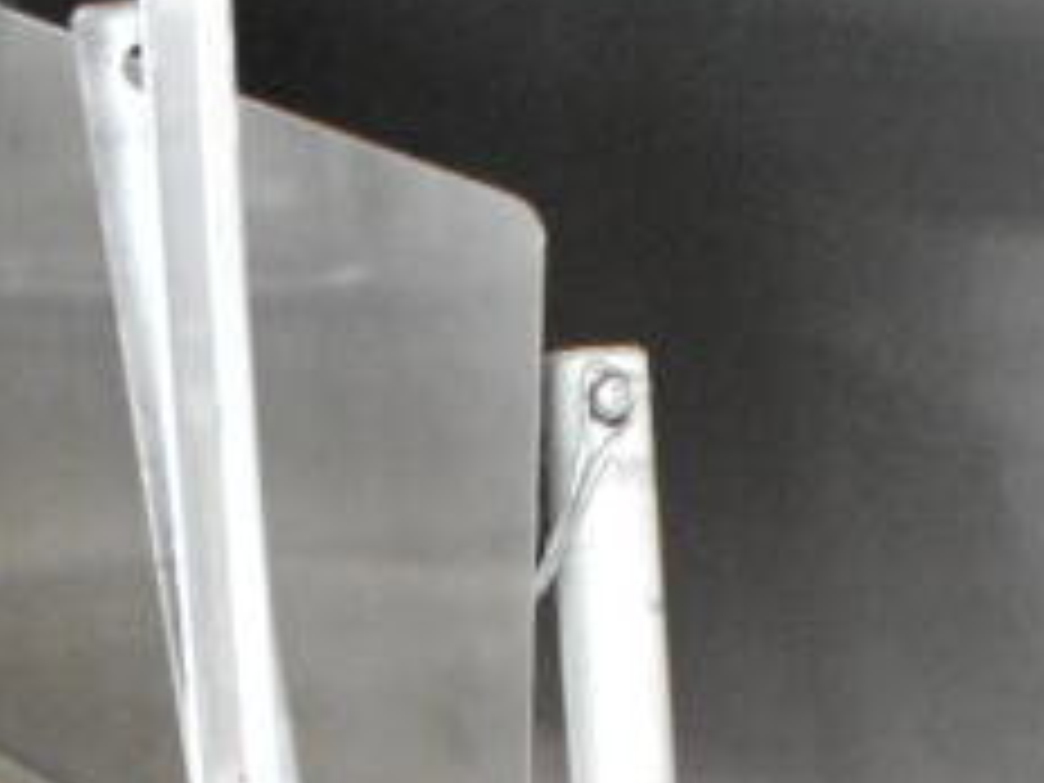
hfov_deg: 13.9
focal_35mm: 142
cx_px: 783
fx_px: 4279
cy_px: 1850
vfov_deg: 9.4
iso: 10000
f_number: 4
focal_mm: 25
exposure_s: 1/40
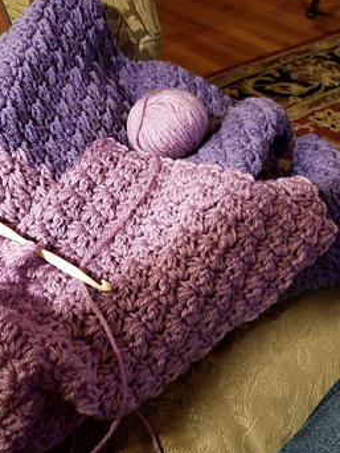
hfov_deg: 37.2
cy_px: 217
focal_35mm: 38
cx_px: 101
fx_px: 497
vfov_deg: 48.9
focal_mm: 4.25
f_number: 1.7
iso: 250
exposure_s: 1/12
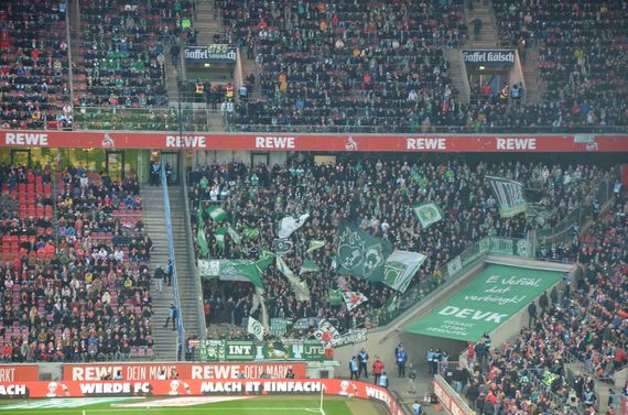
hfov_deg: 13.1
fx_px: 2741
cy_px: 208
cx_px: 314
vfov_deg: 8.7
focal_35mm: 158
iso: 2800
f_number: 5.6
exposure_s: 1/125
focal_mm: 105
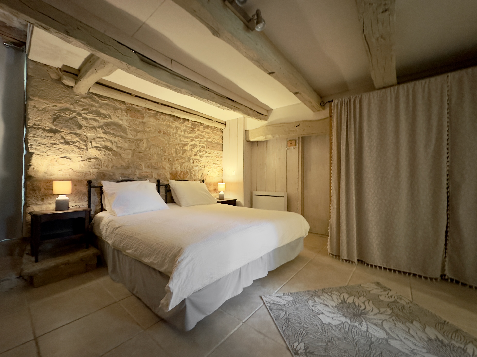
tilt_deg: +2.2
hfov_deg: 102.1
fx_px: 193
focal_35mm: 14
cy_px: 178
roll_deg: -1.5
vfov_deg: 85.7
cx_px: 238
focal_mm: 2.22
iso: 640
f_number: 2.2
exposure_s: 1/50
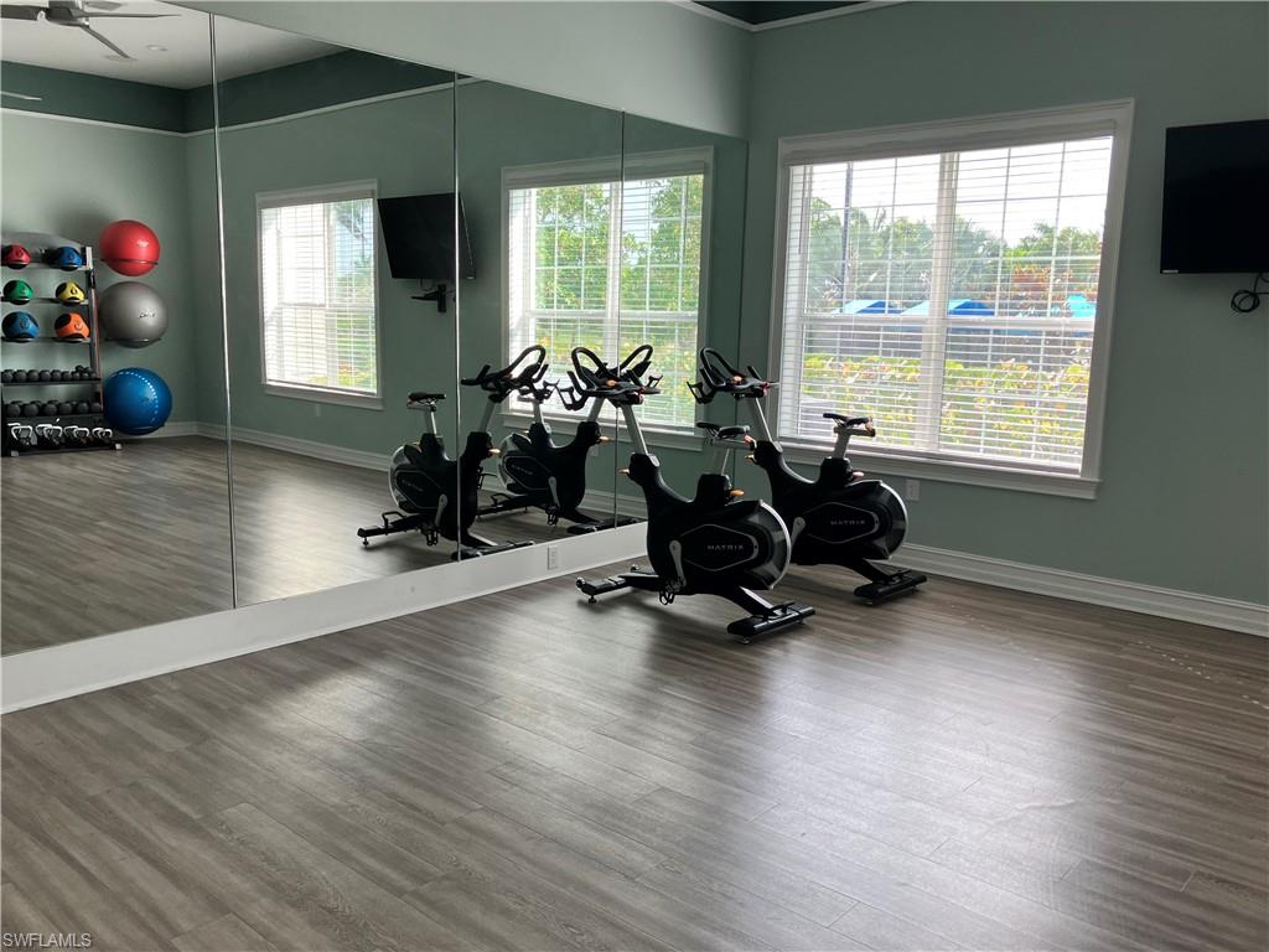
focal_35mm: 28
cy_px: 476
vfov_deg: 49.7
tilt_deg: -8.8
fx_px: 1026
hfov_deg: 63.4
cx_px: 634
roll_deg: -0.3
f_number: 1.8
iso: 25
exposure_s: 1/121
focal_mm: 3.99
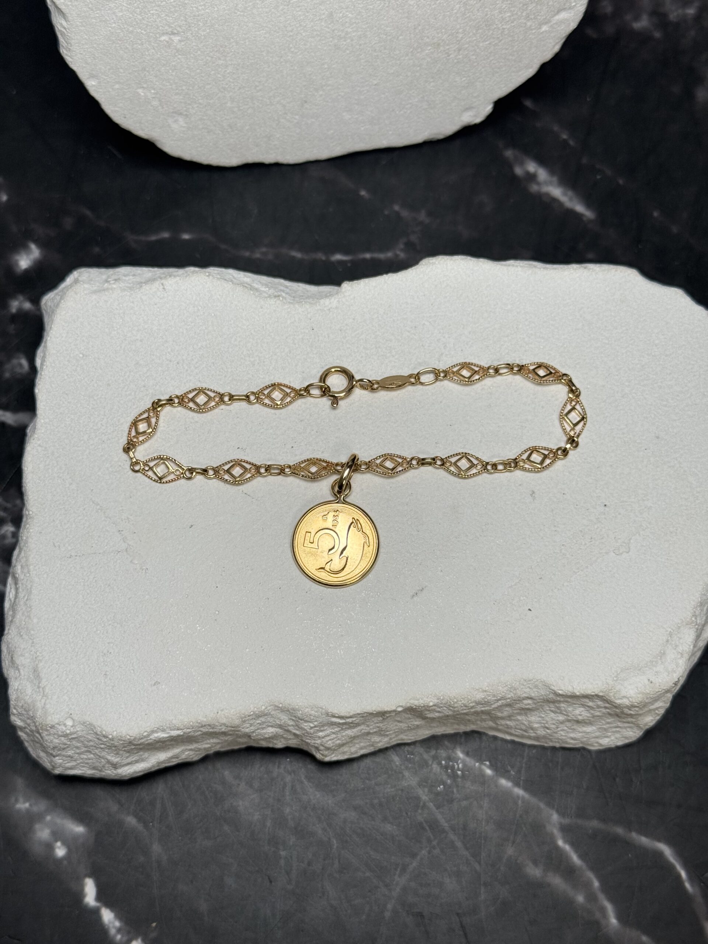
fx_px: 1309
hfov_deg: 30.3
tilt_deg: -73.4
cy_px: 472
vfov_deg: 39.7
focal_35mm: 48
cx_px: 354
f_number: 1.78
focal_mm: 6.76
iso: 64
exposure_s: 1/394
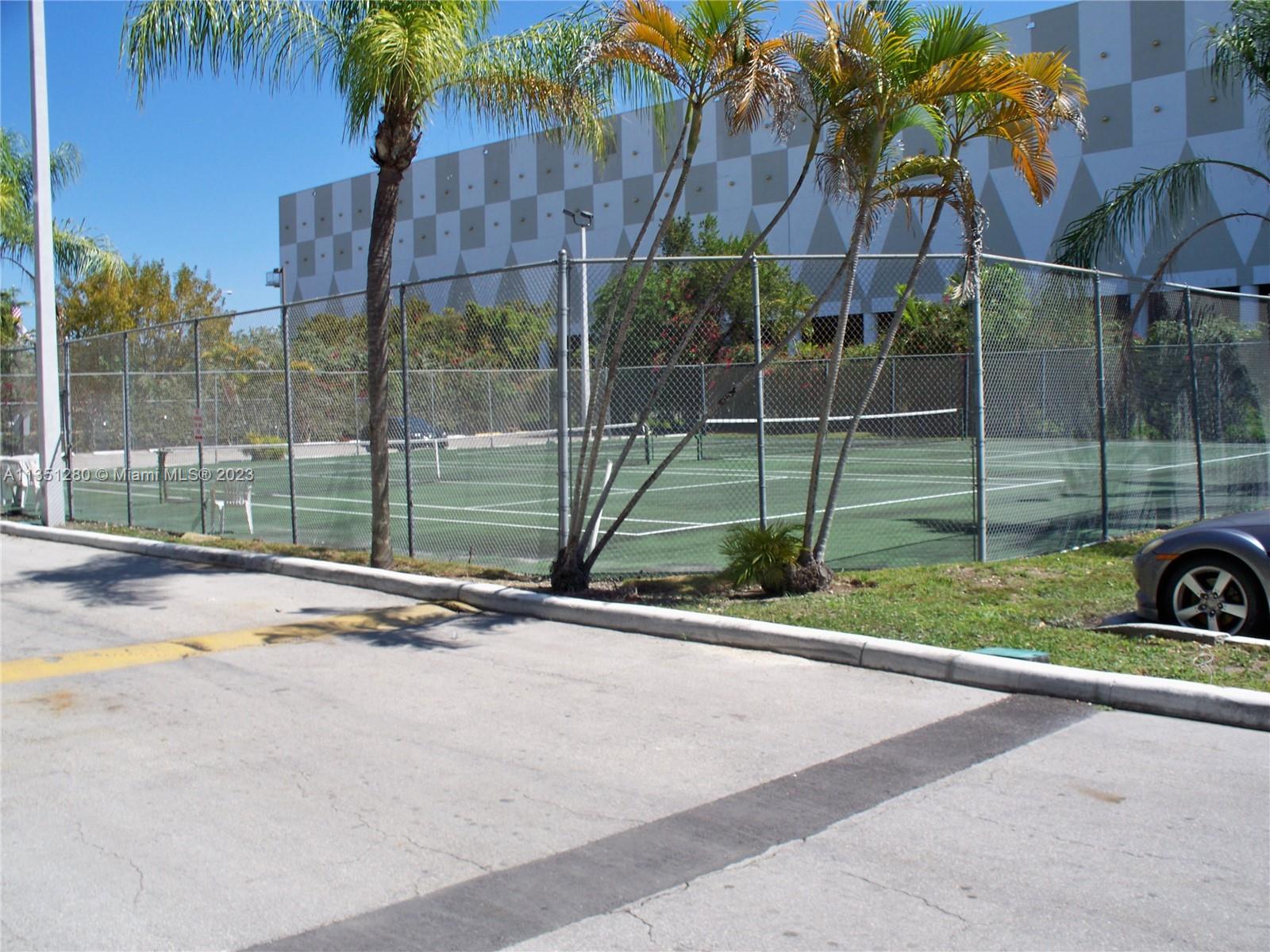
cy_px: 476
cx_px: 635
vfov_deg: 40.7
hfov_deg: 52.6
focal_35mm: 35
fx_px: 1284
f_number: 4.8
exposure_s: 1/320
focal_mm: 7.54
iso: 80
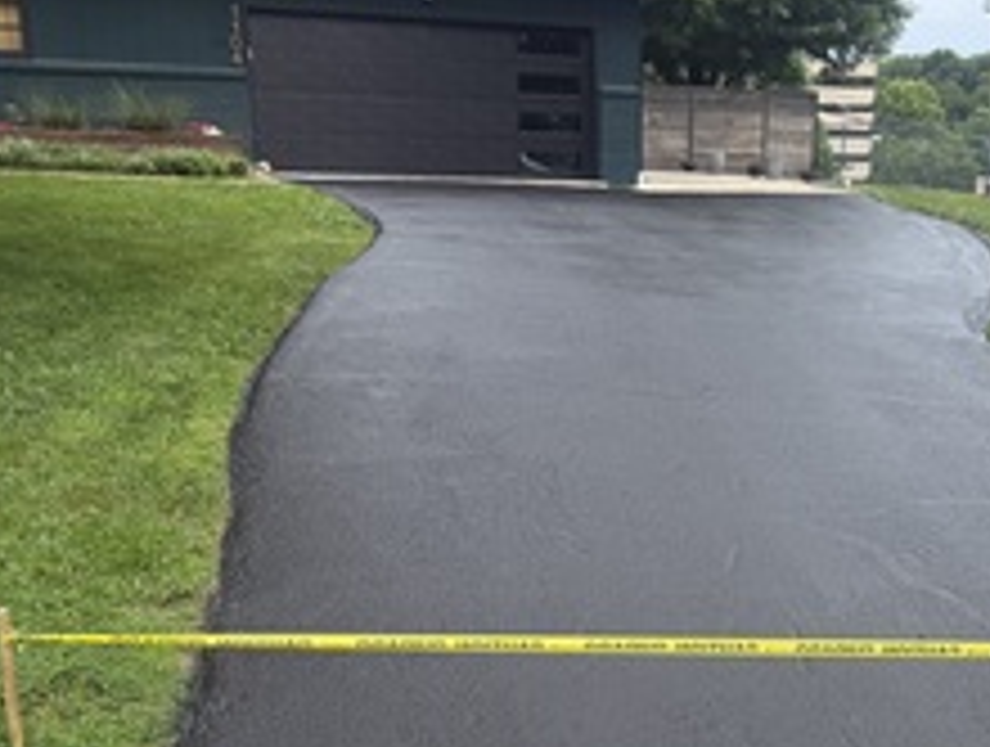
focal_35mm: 49
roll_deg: -1.7
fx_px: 1404
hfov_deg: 37.9
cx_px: 738
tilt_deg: -15.7
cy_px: 567
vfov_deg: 29.3
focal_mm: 6.76
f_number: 1.78
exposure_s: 1/1653
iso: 80
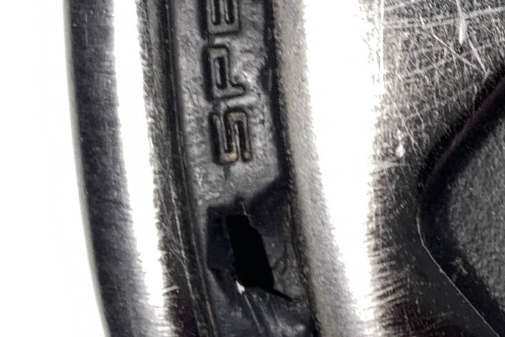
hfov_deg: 12.7
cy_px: 35
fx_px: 2104
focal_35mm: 150
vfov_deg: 9.1
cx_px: 838
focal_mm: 4.25
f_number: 1.8
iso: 25
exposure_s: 1/120
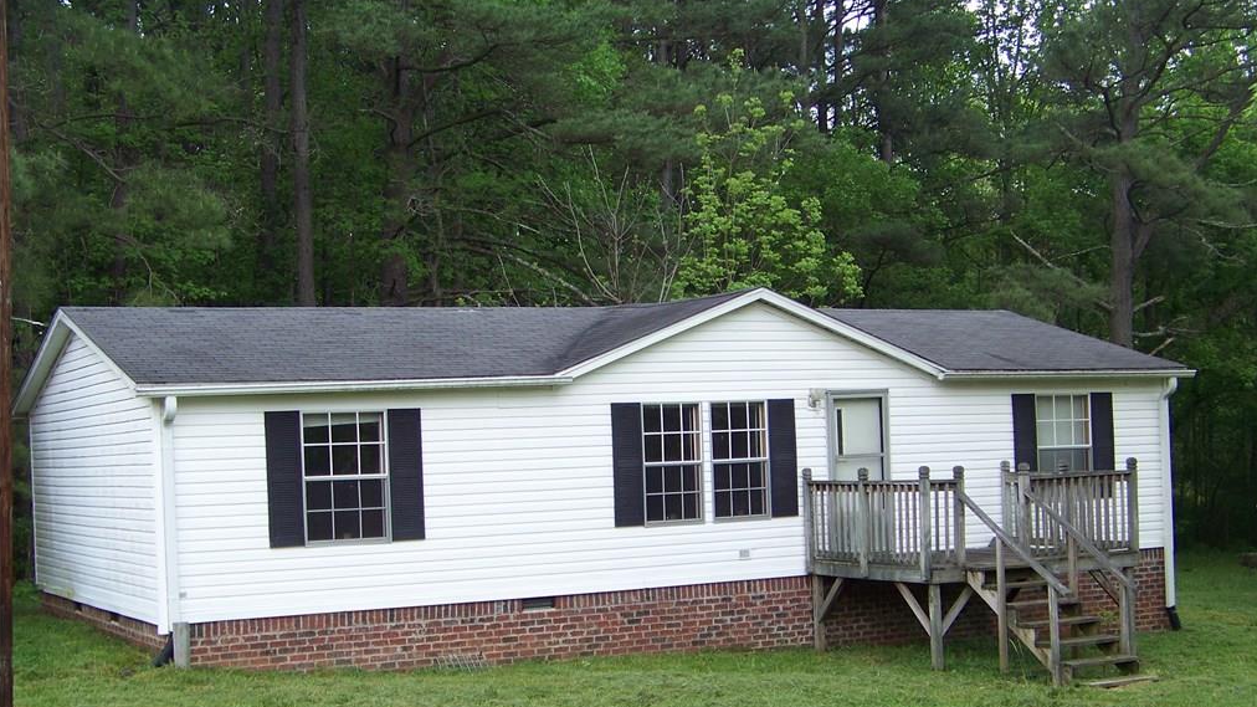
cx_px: 632
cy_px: 467
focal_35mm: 54
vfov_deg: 22.1
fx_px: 1800
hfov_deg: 38.5
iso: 64
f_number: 2.8
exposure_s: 1/160
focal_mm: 7.6
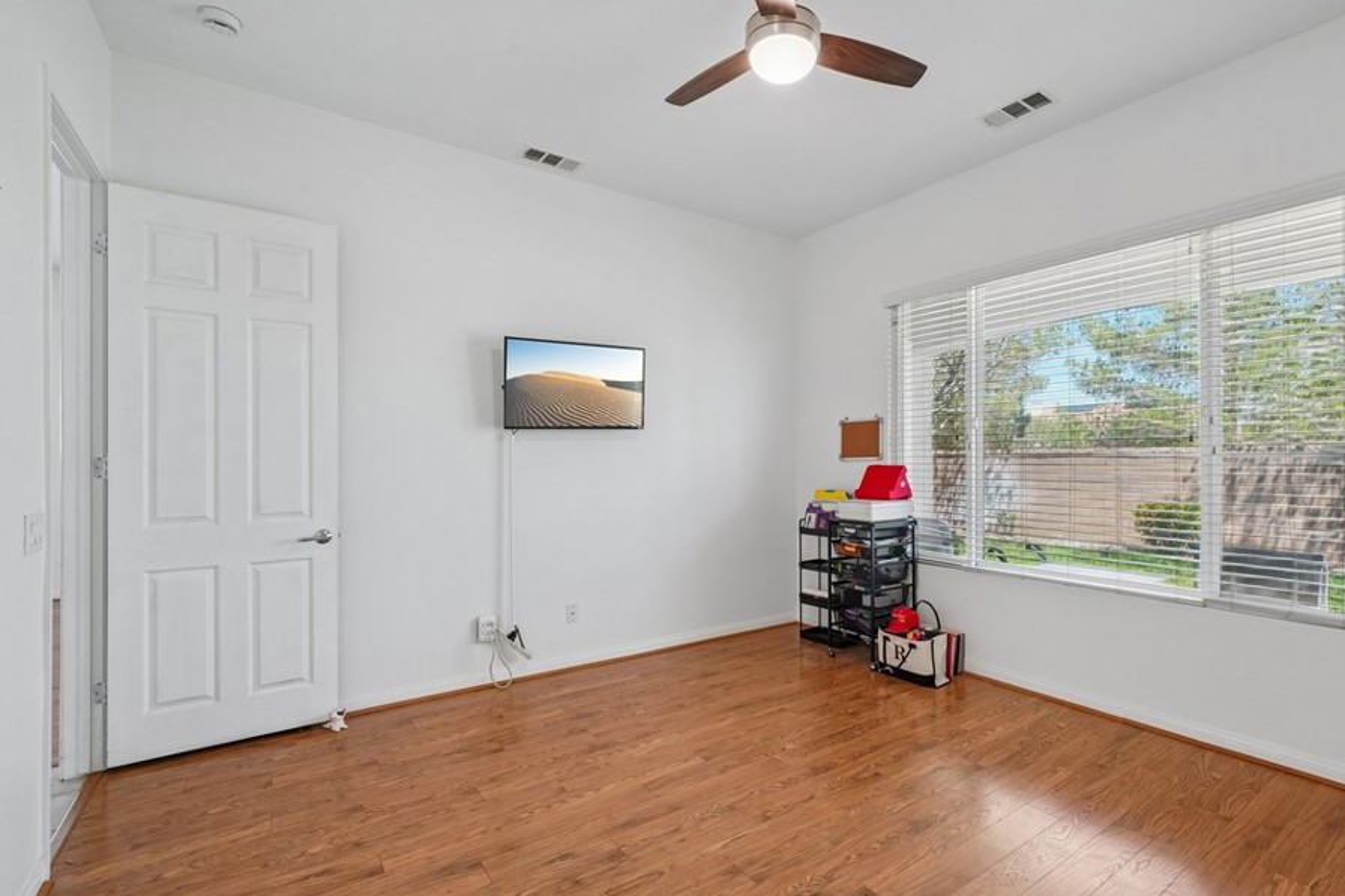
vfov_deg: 73.7
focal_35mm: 16
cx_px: 757
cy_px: 473
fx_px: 598
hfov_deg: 96.2
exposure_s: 1/20
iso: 400
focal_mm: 14
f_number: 9
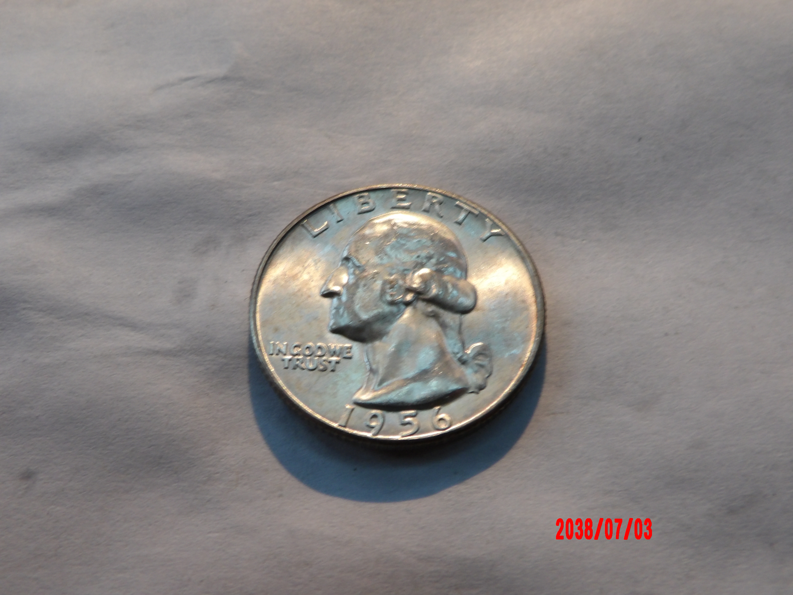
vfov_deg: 41.8
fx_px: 779
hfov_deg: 54.0
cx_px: 396
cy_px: 298
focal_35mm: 34
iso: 200
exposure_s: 1/17
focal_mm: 6.2
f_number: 4.5
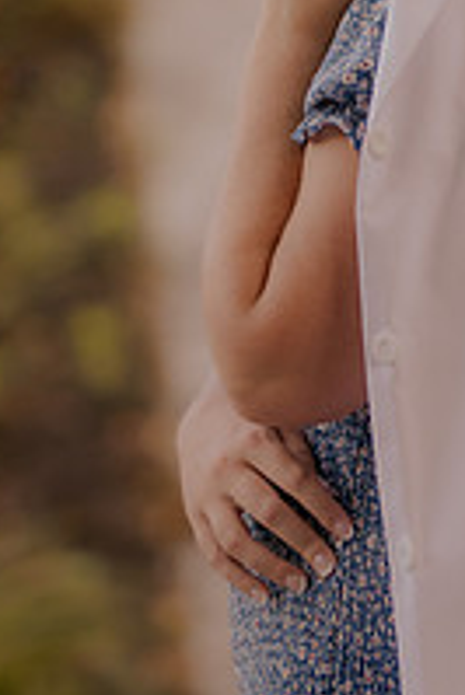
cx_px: 388
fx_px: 5551
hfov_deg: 4.8
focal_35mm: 287
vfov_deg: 7.1
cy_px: -70
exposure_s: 1/200
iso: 200
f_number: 1.8
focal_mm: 85
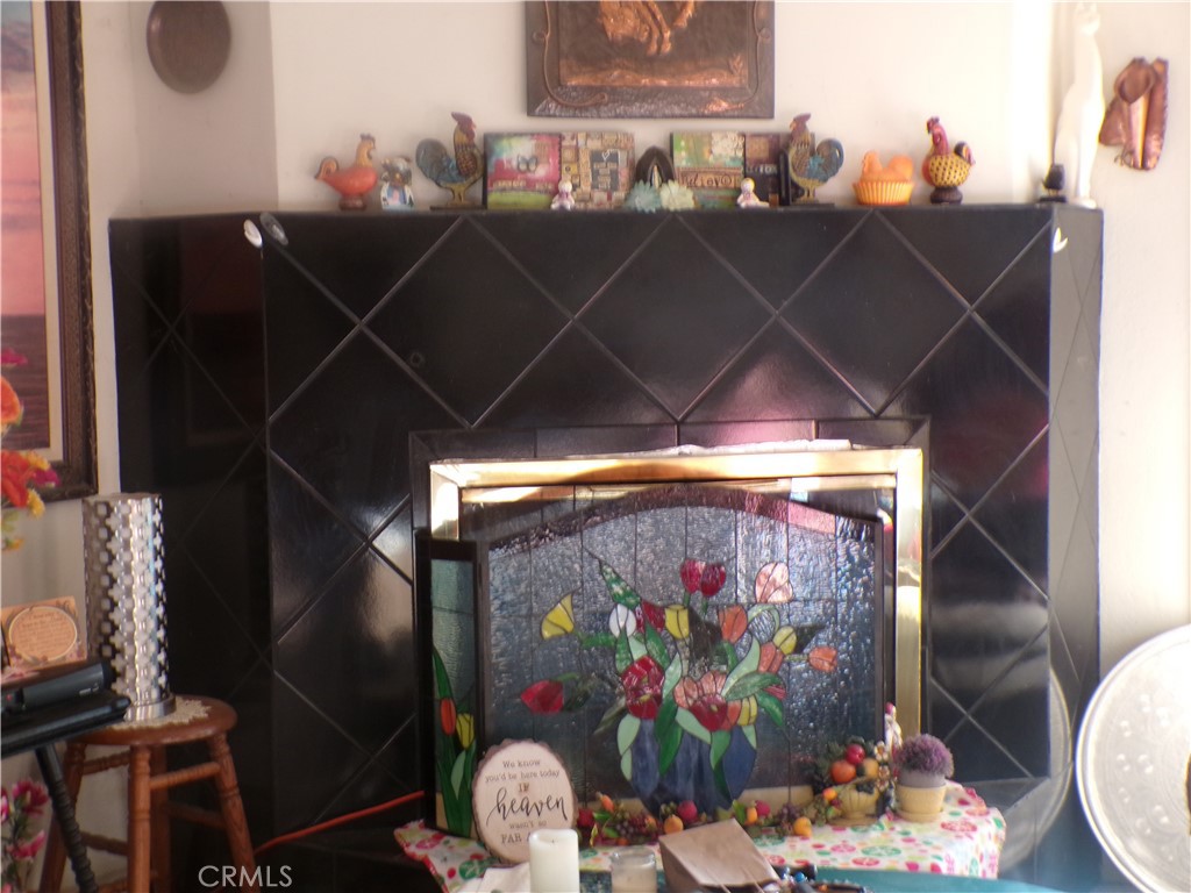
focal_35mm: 49
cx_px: 596
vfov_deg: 29.7
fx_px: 1686
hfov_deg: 38.9
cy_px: 446
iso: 200
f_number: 3.5
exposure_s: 1/18
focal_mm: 8.7
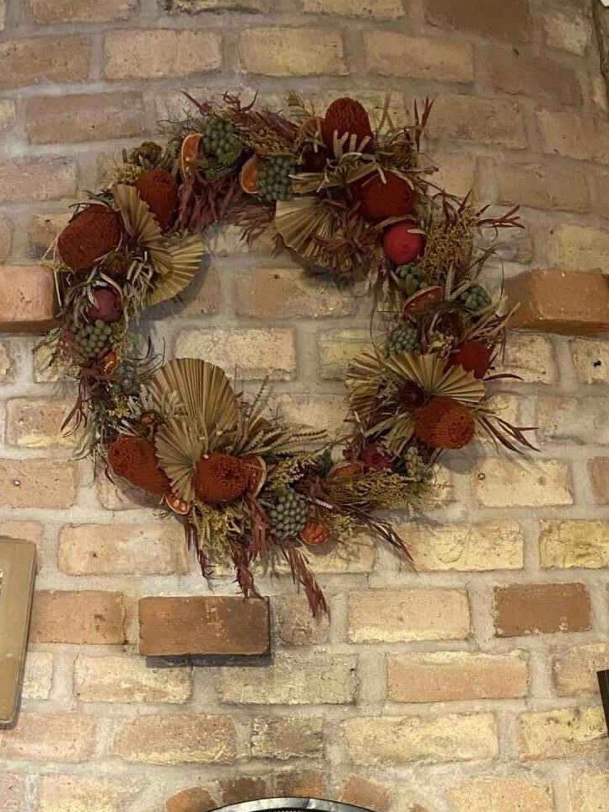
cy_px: 726
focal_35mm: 54
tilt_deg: -8.9
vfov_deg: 33.7
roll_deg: +1.4
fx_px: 1267
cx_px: 315
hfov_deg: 27.0
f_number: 1.8
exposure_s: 1/40
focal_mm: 4.25
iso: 500
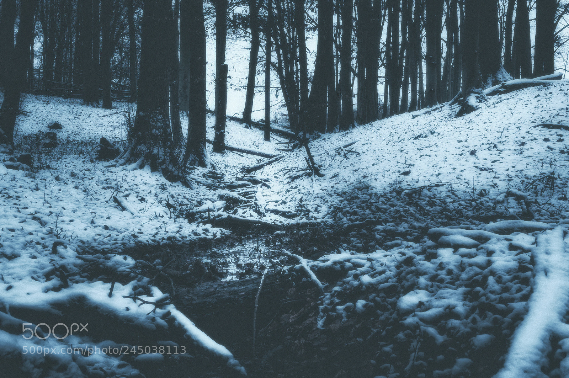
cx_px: 284
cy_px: 189
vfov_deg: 25.7
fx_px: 829
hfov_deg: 37.9
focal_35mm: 52
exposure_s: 1/2.5
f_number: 11
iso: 100
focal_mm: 35
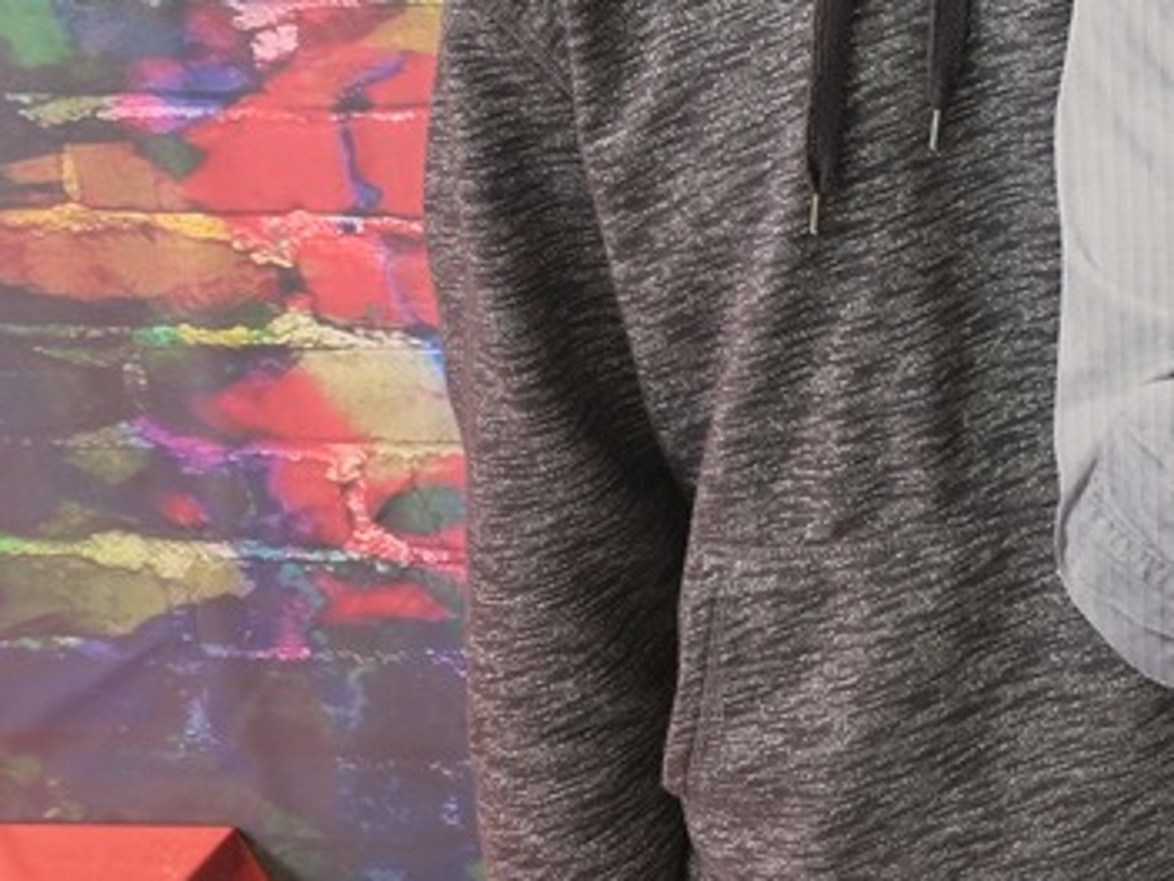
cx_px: 1698
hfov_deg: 23.8
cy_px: -214
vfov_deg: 20.3
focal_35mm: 67
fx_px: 2272
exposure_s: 1/60
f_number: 1.8
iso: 32
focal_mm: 5.4
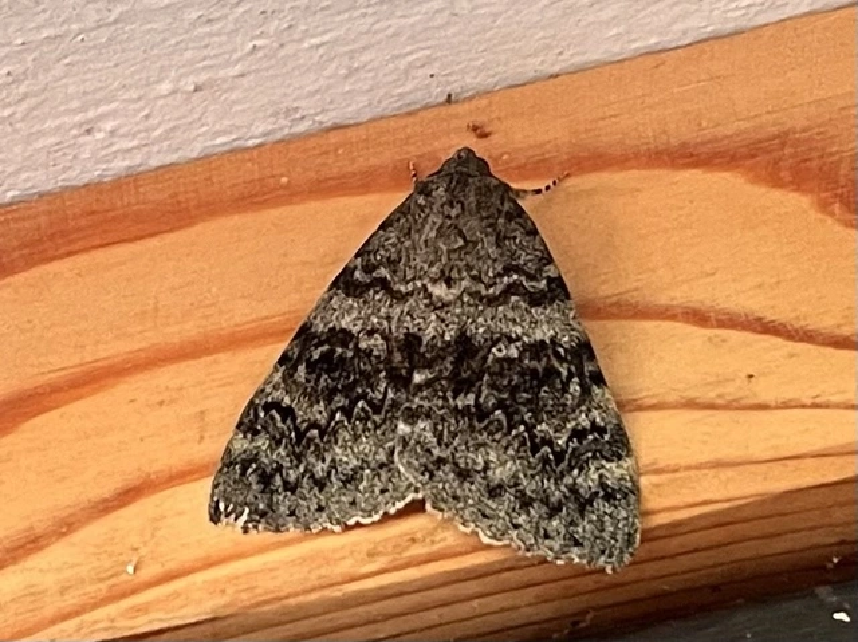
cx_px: 429
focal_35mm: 26
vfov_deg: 53.0
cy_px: 321
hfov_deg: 67.3
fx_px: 644
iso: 250
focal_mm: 5.1
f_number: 1.6
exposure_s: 1/60
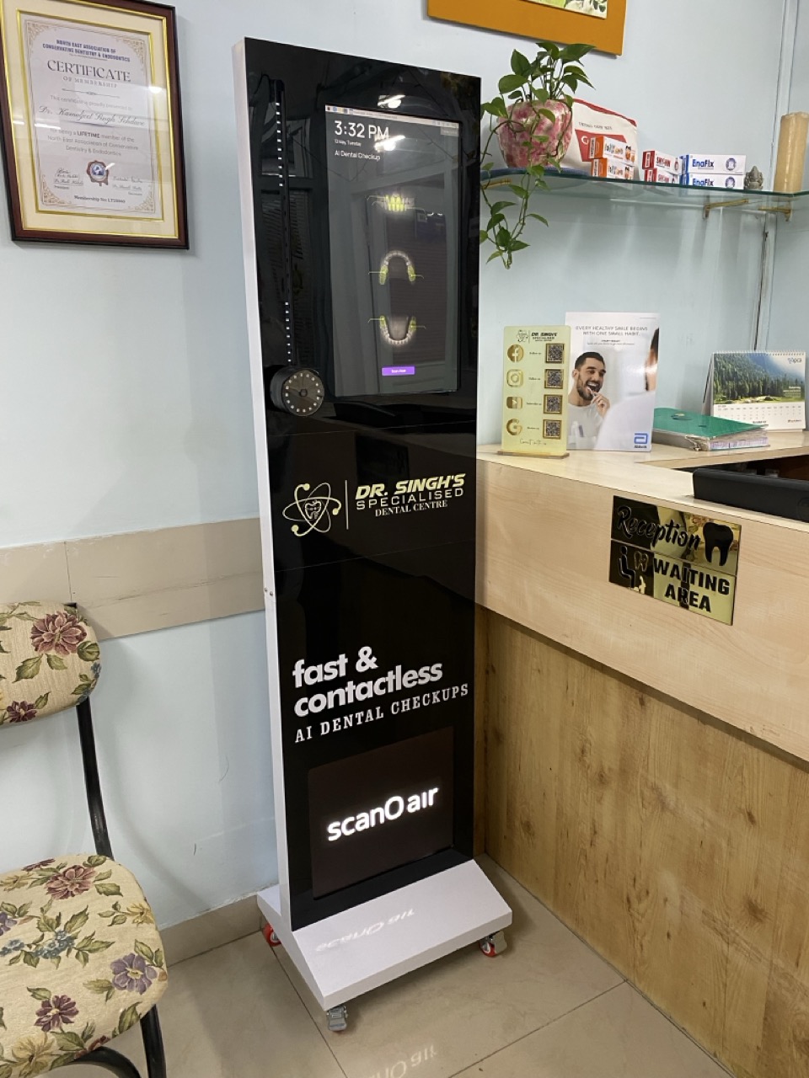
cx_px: 404
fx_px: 810
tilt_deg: -13.0
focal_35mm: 26
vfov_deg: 67.3
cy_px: 539
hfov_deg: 53.1
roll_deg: +0.8
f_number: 1.8
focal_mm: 4.25
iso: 200
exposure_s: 1/50
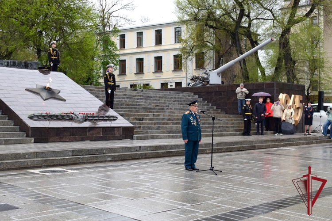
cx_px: 166
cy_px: 110
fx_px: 470
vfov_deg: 26.5
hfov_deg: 38.9
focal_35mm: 51
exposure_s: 1/250
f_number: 8
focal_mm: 34
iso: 640
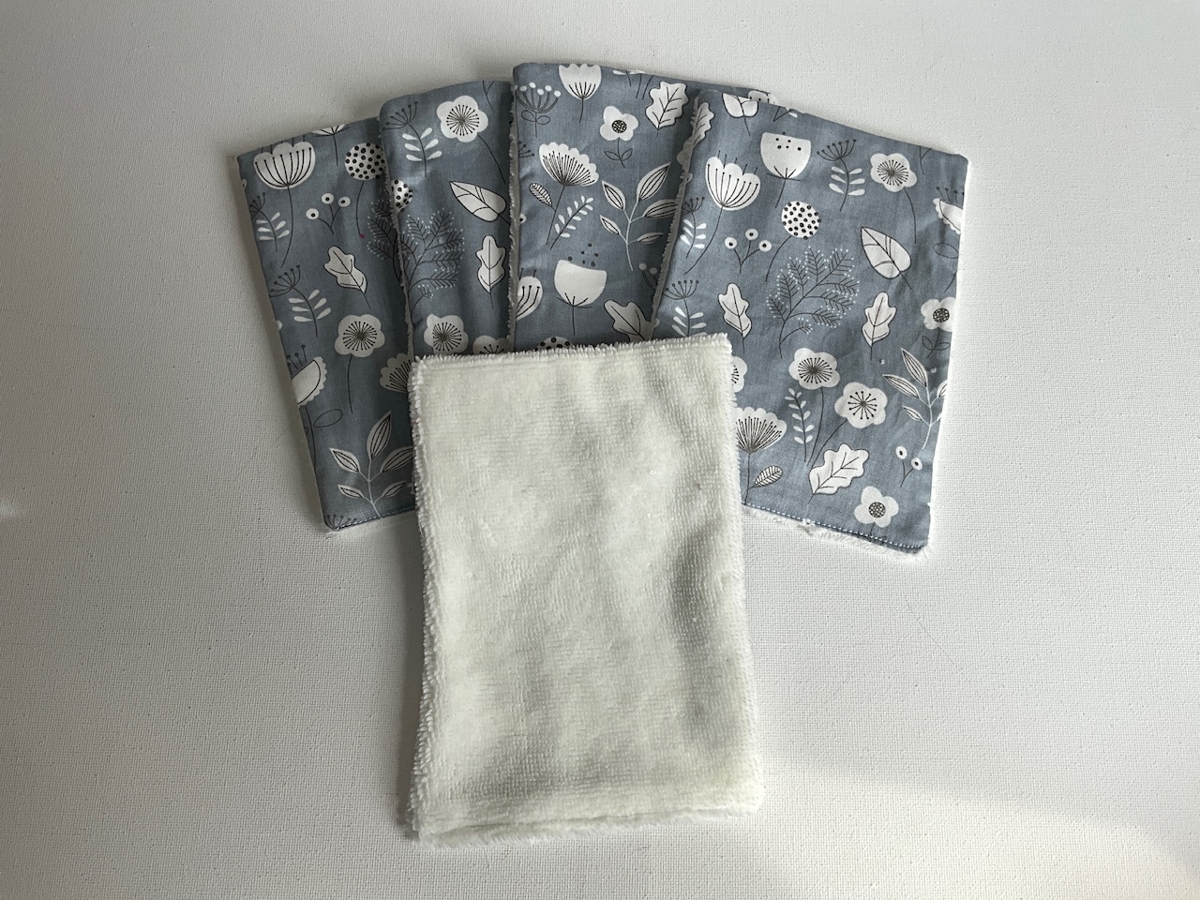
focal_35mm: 29
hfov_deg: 61.7
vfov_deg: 48.2
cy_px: 450
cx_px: 600
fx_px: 1005
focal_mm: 3
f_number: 1.8
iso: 16
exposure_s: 1/201
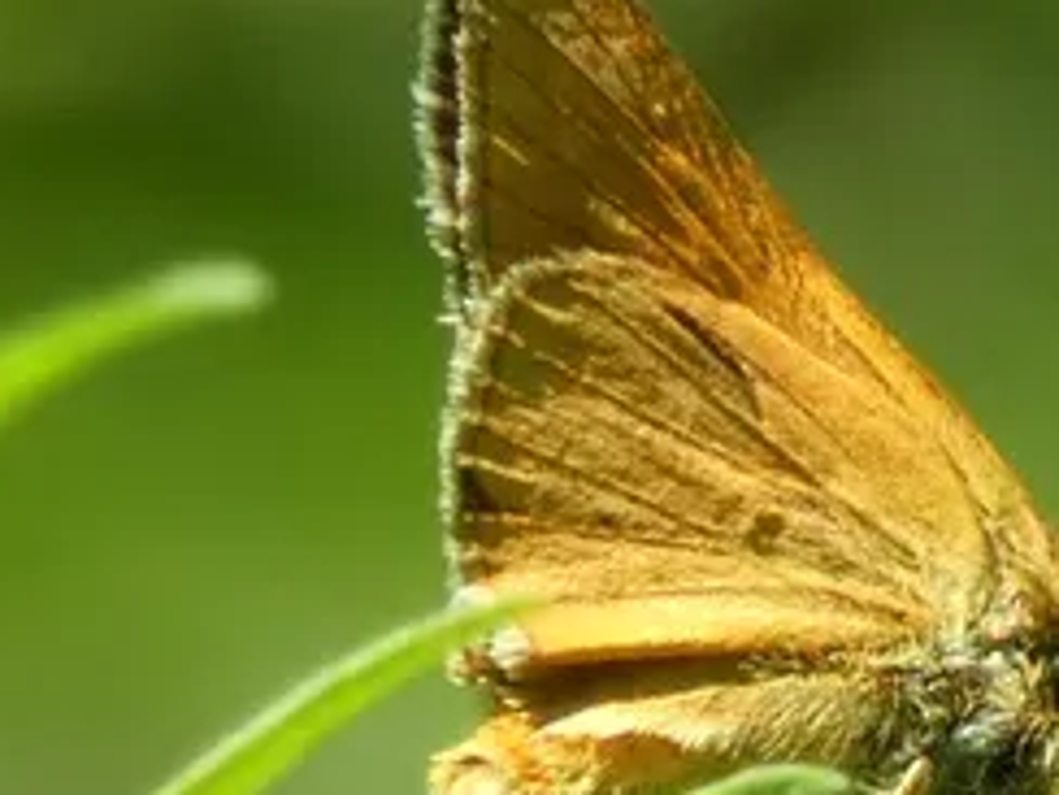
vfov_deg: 1.7
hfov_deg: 2.2
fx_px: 27258
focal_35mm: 891
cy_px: 643
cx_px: 946
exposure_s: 1/80
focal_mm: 60.8
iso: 100
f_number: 5.6
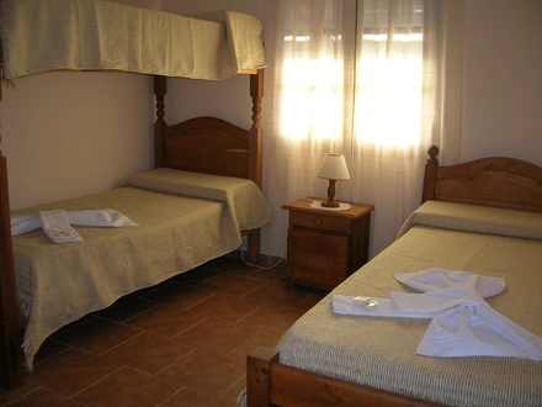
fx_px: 532
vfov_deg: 41.8
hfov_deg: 54.0
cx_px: 271
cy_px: 204
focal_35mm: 34
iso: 50
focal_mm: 5.7
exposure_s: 1/30
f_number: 2.9
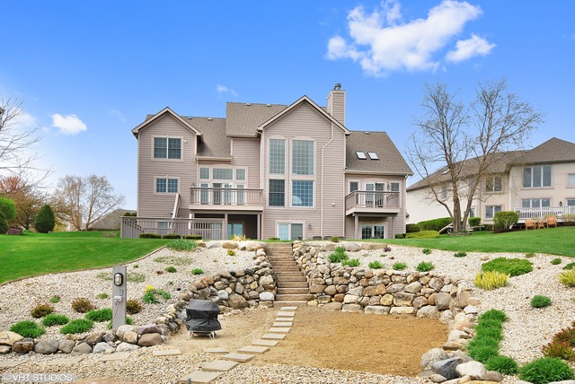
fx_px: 480
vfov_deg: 43.7
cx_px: 288
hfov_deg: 61.9
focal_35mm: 30
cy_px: 192
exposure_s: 1/500
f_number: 9
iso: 200
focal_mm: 20
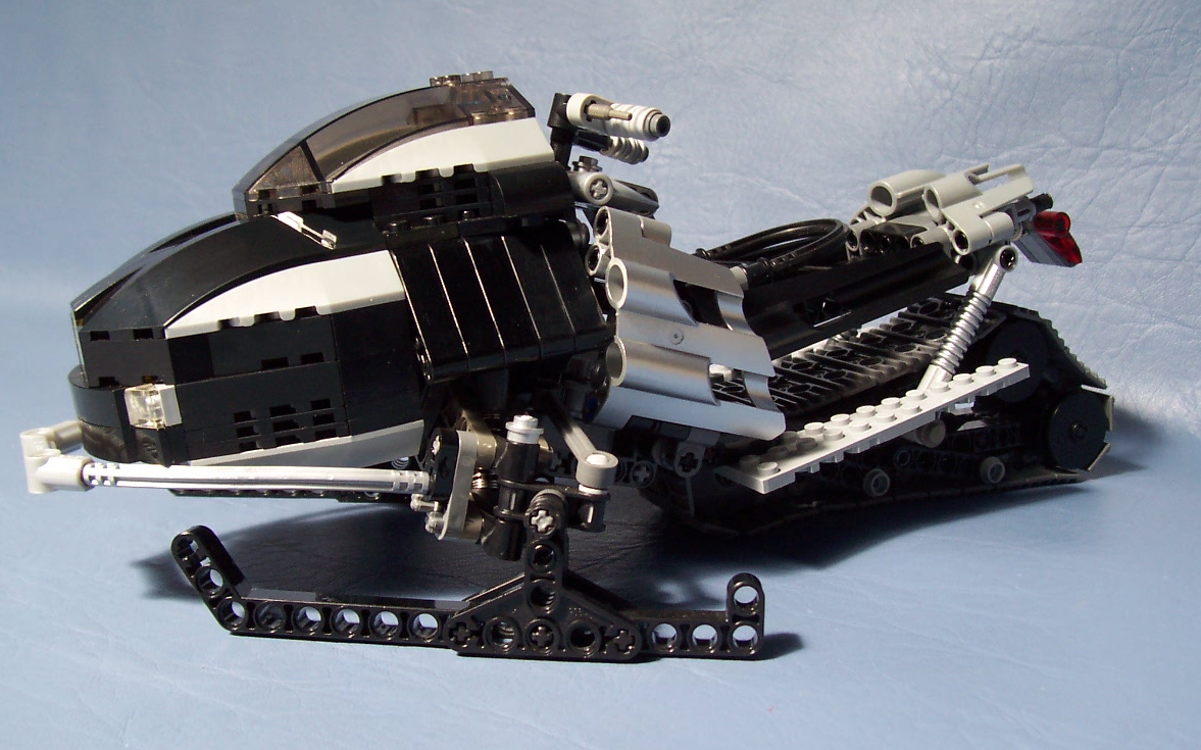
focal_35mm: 40
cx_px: 591
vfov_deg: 32.0
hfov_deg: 49.3
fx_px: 1309
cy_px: 376
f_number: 2.8
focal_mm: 5.6
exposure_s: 1/250
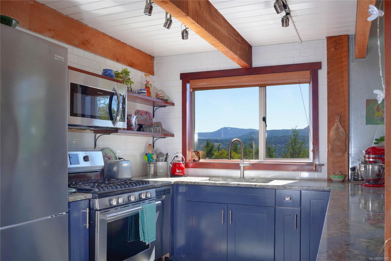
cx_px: 196
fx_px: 326
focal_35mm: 30
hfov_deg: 61.9
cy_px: 130
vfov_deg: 43.6
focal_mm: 20
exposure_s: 1/15
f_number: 8
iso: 100
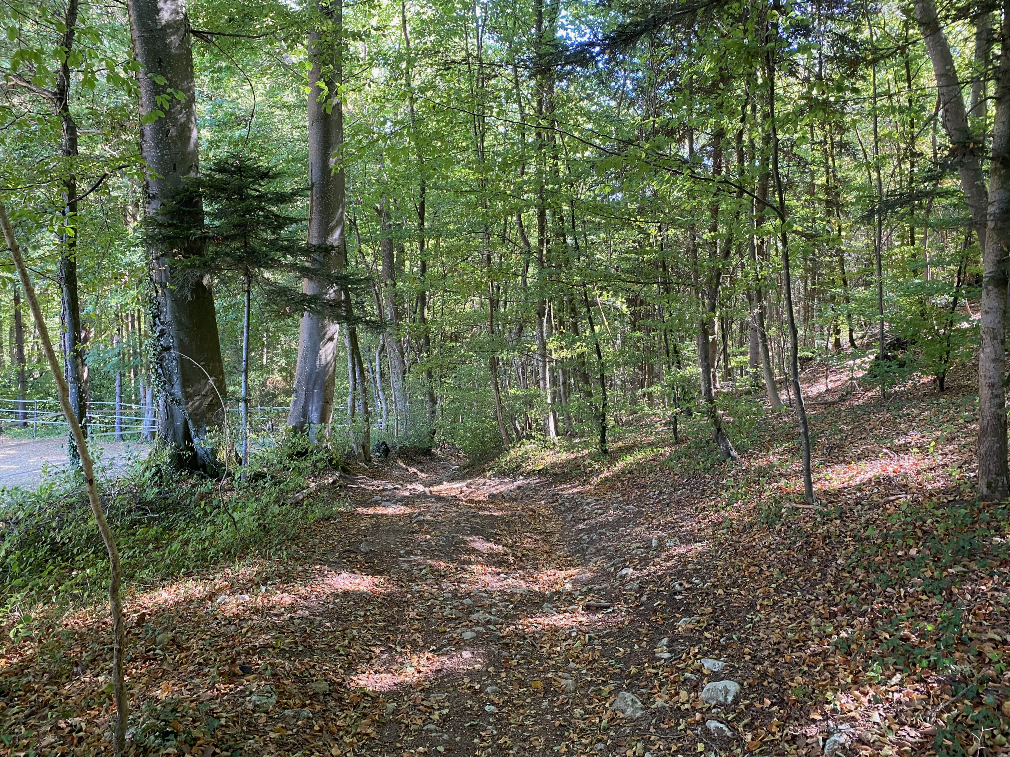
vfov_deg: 53.1
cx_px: 505
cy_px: 378
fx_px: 759
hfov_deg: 67.3
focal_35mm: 26
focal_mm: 4.25
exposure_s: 1/60
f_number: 1.8
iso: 160
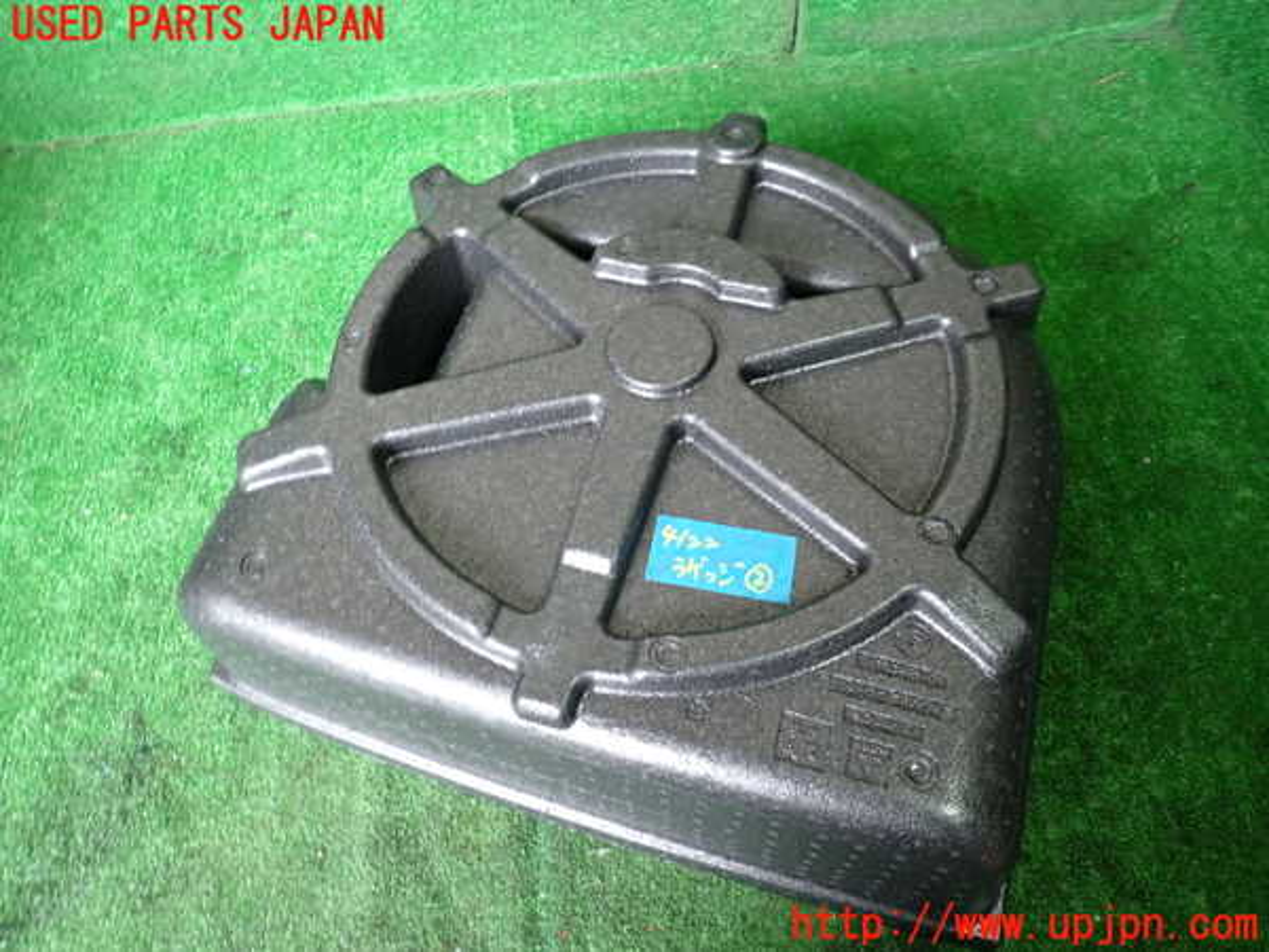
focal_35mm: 25
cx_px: 634
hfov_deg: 69.4
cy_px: 476
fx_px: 916
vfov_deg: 54.9
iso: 320
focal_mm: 4.5
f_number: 2
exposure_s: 1/30
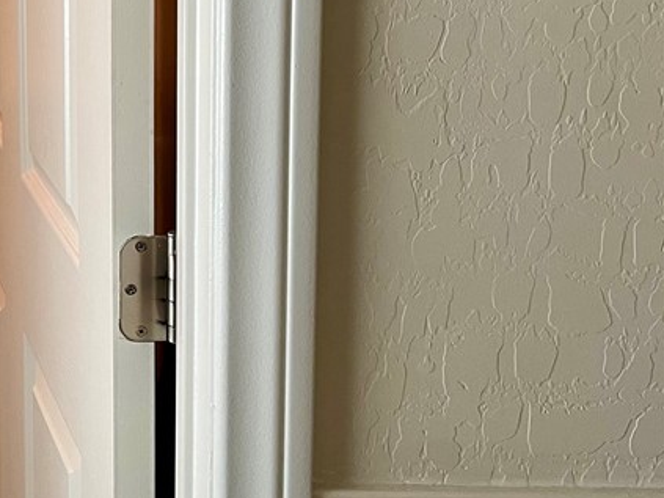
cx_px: -138
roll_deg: +2.7
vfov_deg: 22.0
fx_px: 1208
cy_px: -46
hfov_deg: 27.1
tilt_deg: -7.8
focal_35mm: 63
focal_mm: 4.2
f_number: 1.6
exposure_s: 1/60
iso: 125
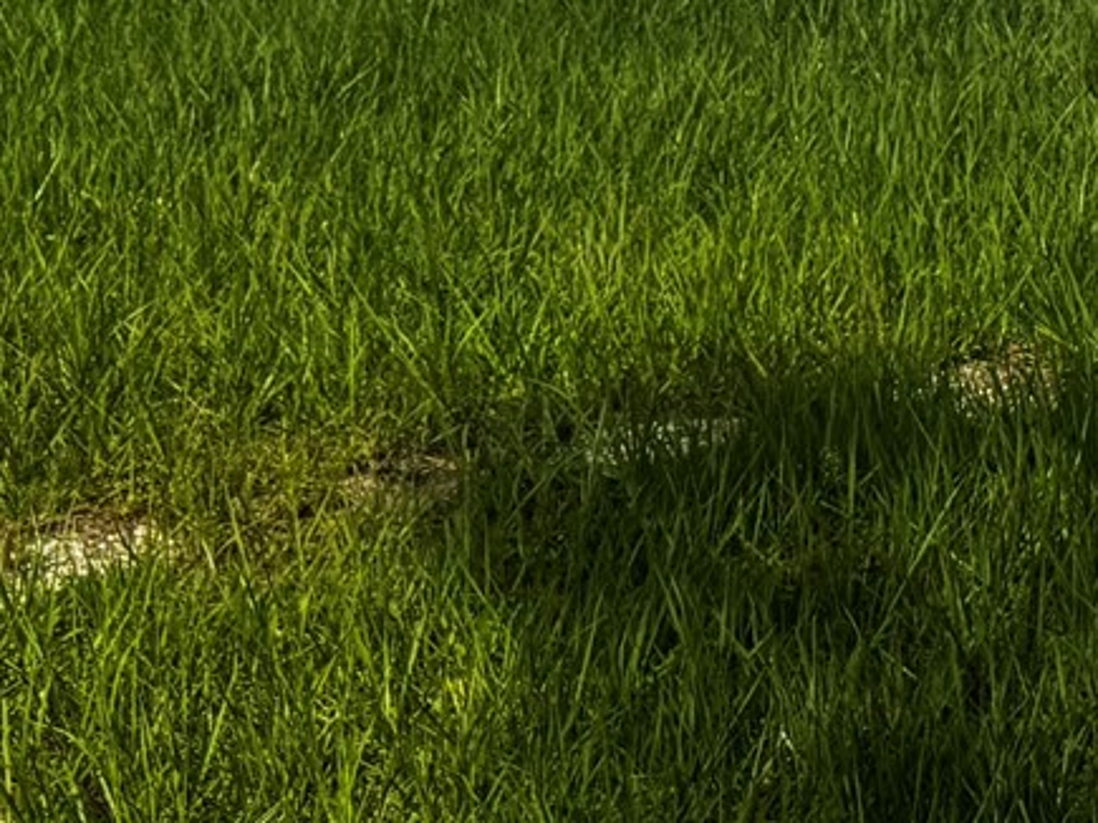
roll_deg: +1.7
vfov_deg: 11.6
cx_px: 1590
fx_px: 3583
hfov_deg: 16.1
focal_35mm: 113
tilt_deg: -0.4
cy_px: -909
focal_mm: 6.76
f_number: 1.78
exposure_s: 1/10417
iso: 80
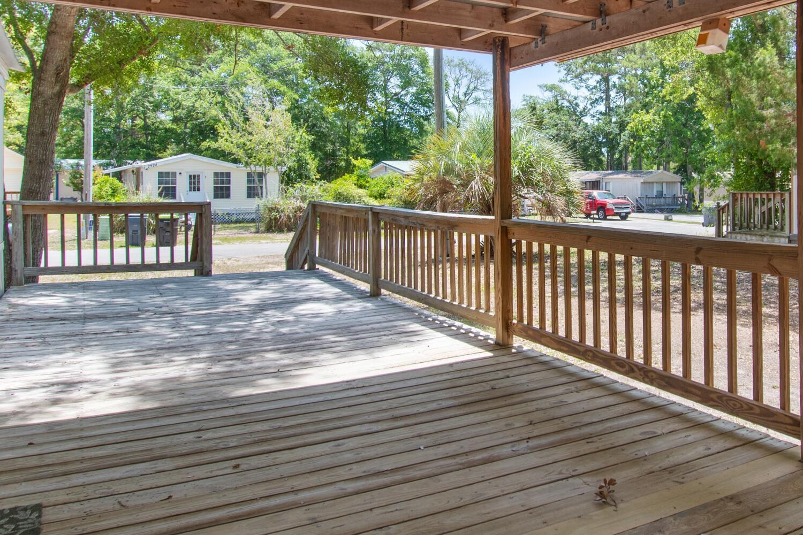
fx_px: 669
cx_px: 551
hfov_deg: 60.1
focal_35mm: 30
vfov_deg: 42.7
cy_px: 155
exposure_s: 1/160
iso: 100
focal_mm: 10
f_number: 6.3
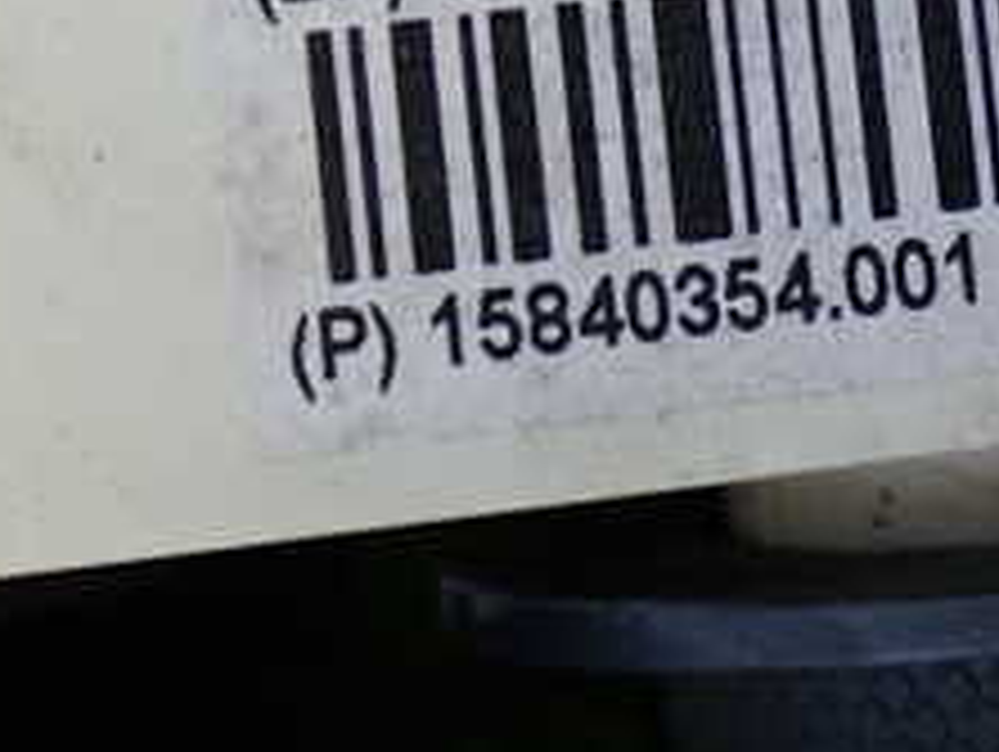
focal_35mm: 127
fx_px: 3669
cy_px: -86
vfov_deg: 11.5
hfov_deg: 15.0
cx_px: 1215
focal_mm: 8.4
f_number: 3.1
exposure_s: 1/50
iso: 200
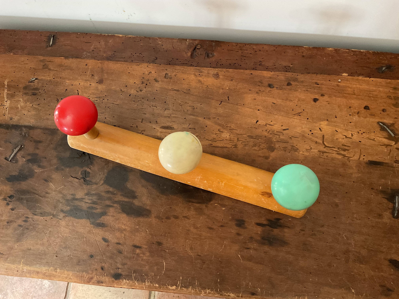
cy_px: 150
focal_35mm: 29
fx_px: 334
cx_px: 200
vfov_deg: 48.2
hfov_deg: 61.7
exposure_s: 1/33
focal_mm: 3
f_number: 1.8
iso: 320
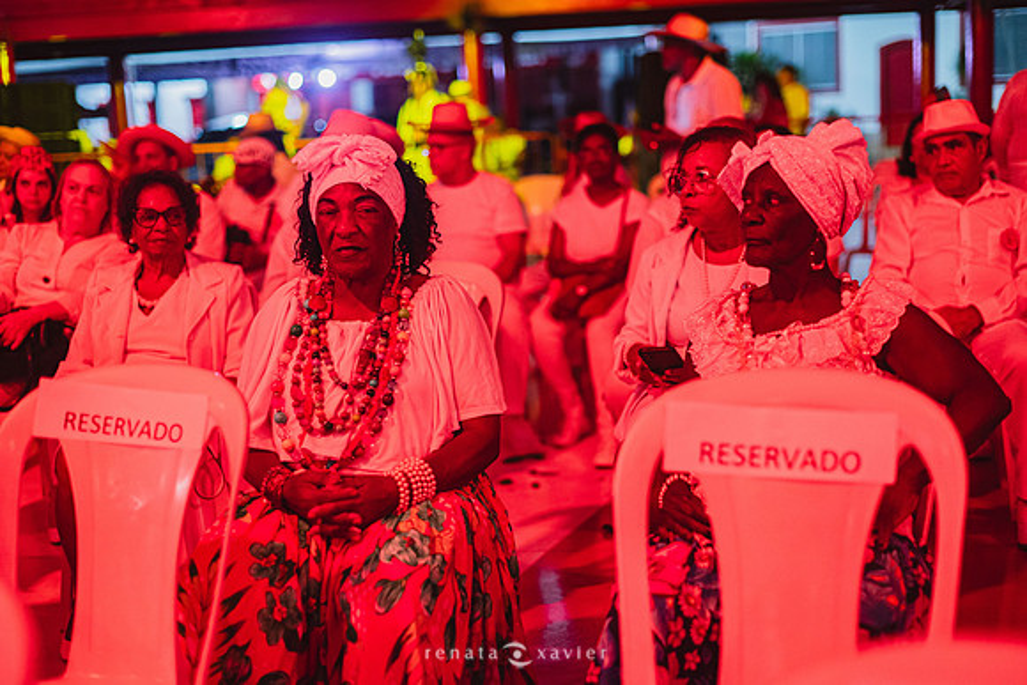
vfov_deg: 27.0
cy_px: 342
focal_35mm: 50
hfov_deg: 39.6
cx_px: 514
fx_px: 1427
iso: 2000
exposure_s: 1/200
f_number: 1.8
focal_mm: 50
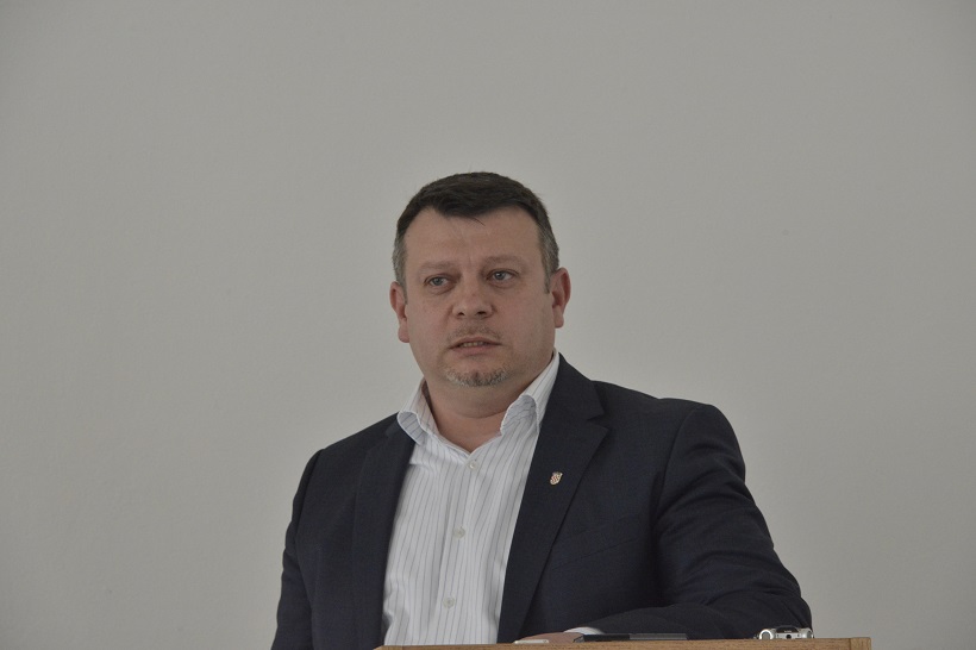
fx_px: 5420
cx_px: 488
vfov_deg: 6.9
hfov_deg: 10.3
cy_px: 325
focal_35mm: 200
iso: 6400
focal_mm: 200
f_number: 8
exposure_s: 1/250
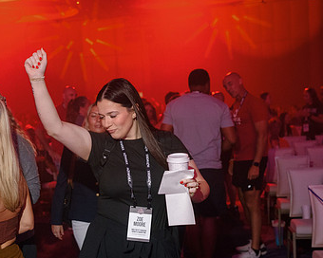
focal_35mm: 56
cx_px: 120
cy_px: 167
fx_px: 535
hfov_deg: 33.4
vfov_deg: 27.0
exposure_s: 1/160
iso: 1250
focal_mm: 35
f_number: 4
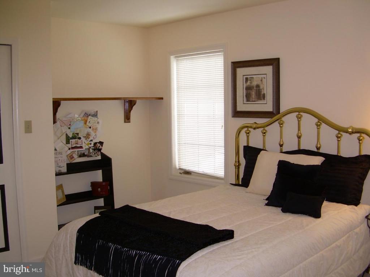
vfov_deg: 37.7
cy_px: 138
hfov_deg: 49.0
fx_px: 406
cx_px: 185
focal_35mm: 38
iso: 50
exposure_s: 1/30
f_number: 2.8
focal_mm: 6.3
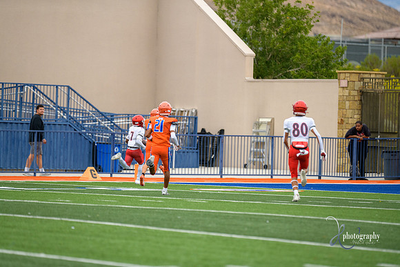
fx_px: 2445
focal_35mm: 220
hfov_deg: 9.4
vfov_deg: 6.2
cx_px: 200
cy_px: 134
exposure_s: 1/1000
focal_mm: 220
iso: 720
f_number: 2.8
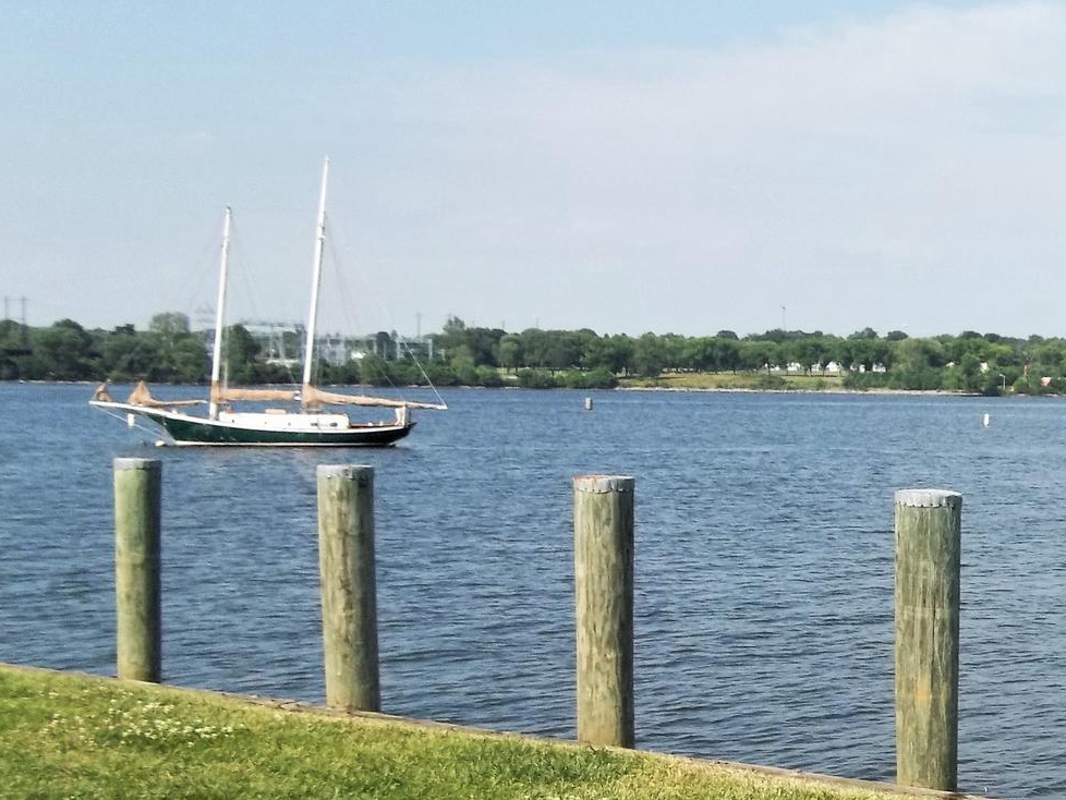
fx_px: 2064
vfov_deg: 21.8
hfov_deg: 27.7
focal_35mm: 67
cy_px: 542
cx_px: 1006
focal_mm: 5.7
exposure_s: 1/200
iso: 80
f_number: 8.8
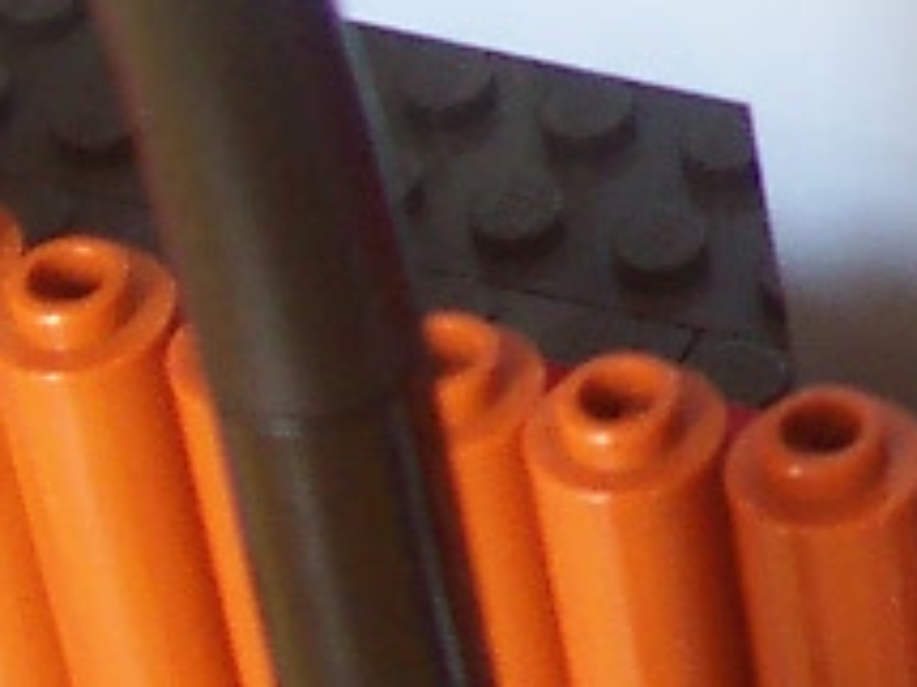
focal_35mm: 257
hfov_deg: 7.2
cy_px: -316
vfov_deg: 5.7
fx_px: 6804
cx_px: 2337
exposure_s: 1/45
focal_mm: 7
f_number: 3
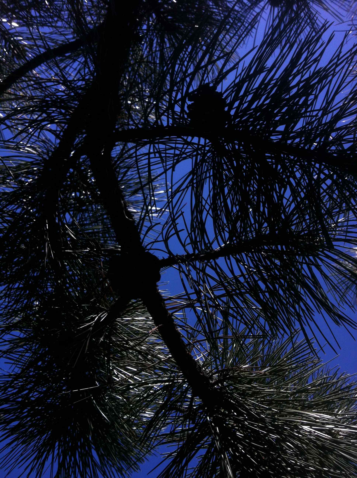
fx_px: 483
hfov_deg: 40.6
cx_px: 178
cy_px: 239
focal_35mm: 35
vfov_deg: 52.7
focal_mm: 3.85
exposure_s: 1/1440
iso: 80
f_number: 2.8
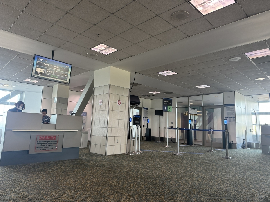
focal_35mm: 24
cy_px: 101
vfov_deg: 56.8
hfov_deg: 71.6
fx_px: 187
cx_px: 135
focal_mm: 6.76
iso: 160
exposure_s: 1/60
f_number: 1.78
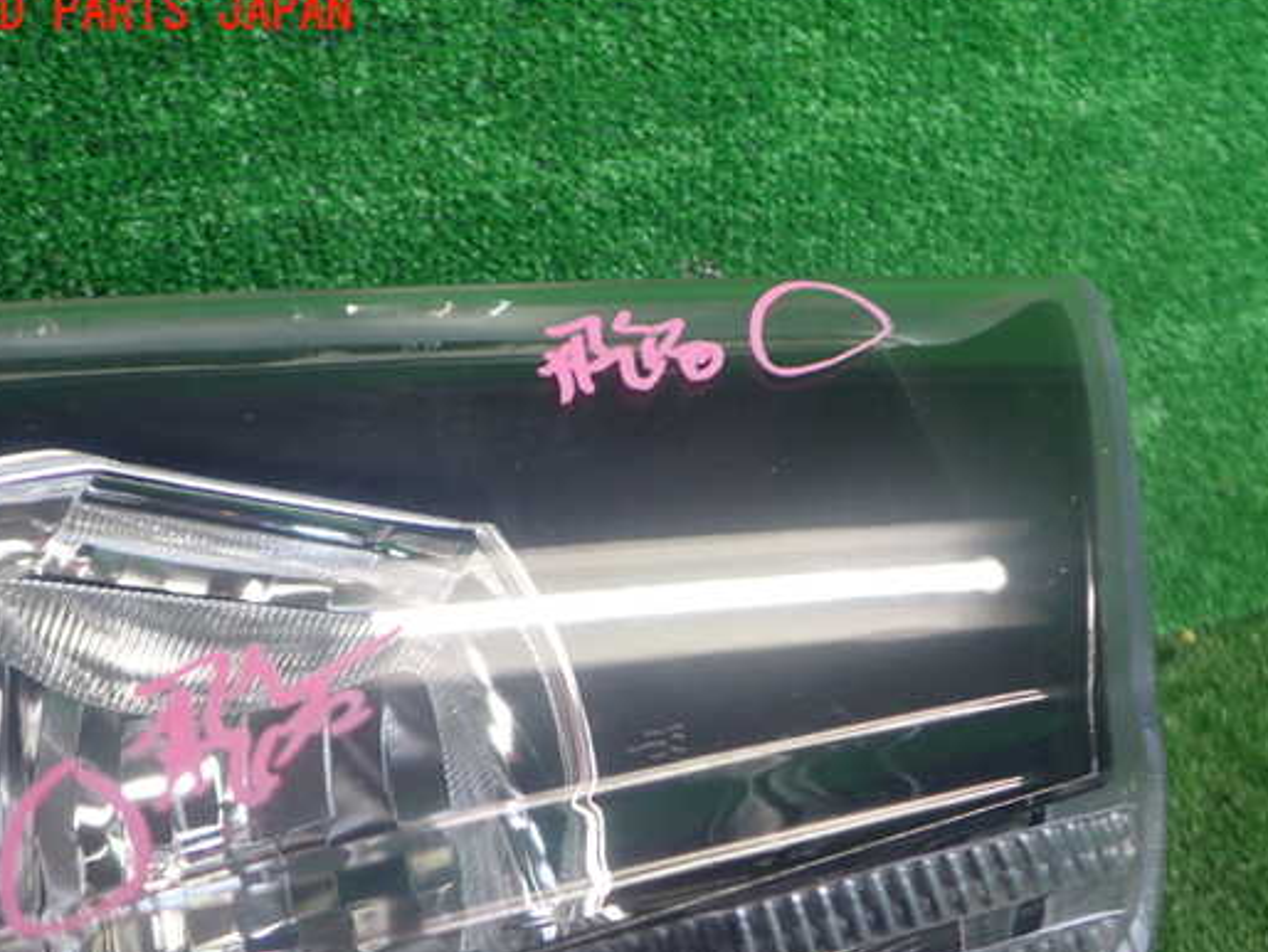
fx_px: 1283
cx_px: 644
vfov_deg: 40.7
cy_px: 538
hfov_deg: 52.6
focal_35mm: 35
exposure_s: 1/60
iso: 200
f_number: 2.3
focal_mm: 5.4
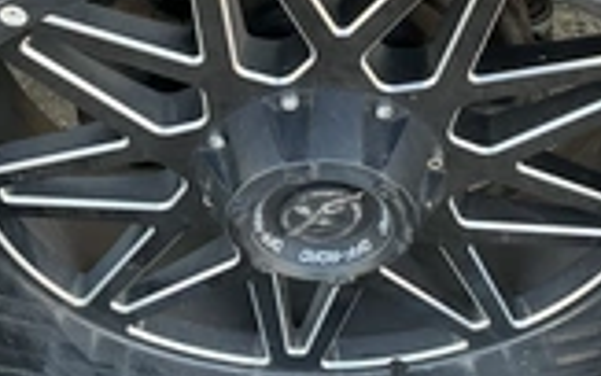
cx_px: 336
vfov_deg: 17.6
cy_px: 44
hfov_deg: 28.2
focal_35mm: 73
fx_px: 1196
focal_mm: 3
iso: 50
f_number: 1.8
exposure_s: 1/122
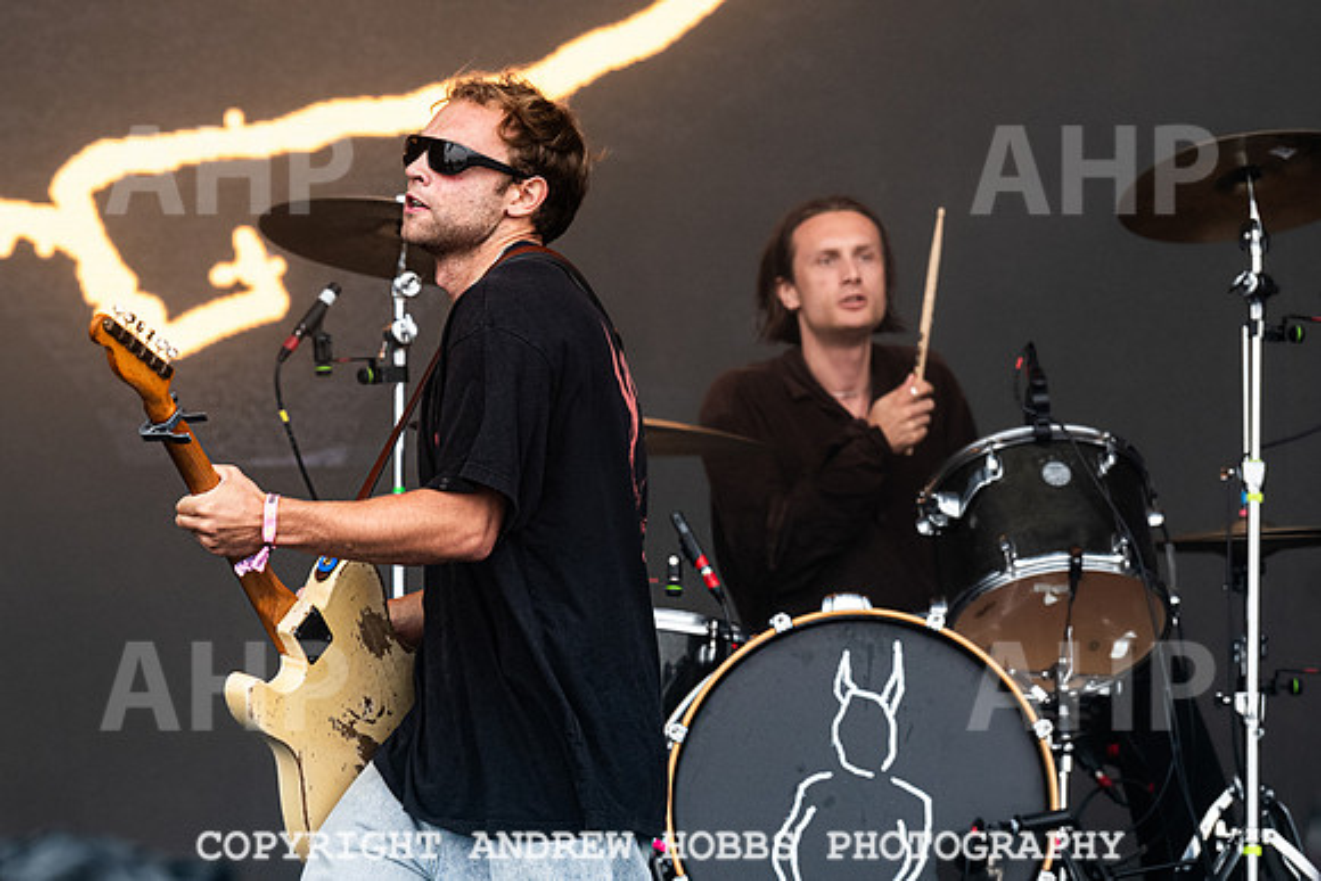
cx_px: 422
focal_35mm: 335
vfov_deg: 4.1
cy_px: 420
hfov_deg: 6.2
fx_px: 12289
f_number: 4.5
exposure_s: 1/800
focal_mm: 200
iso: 640
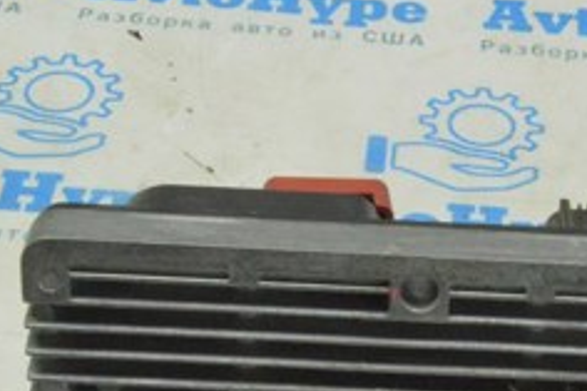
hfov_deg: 17.8
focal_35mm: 114
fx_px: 1857
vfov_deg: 11.9
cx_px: 495
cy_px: 340
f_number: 20
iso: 6400
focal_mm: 28
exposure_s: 1/30
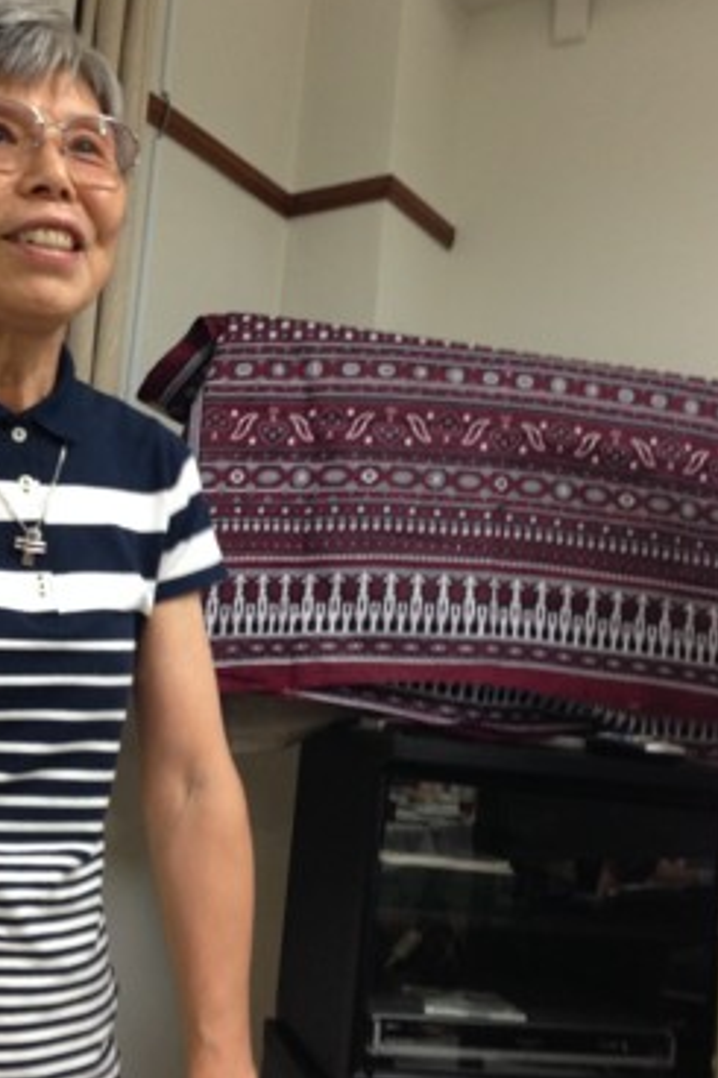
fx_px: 1258
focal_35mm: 42
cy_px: 524
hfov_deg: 31.6
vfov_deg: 46.4
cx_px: 237
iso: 160
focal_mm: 4.12
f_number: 2.4
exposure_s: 1/20
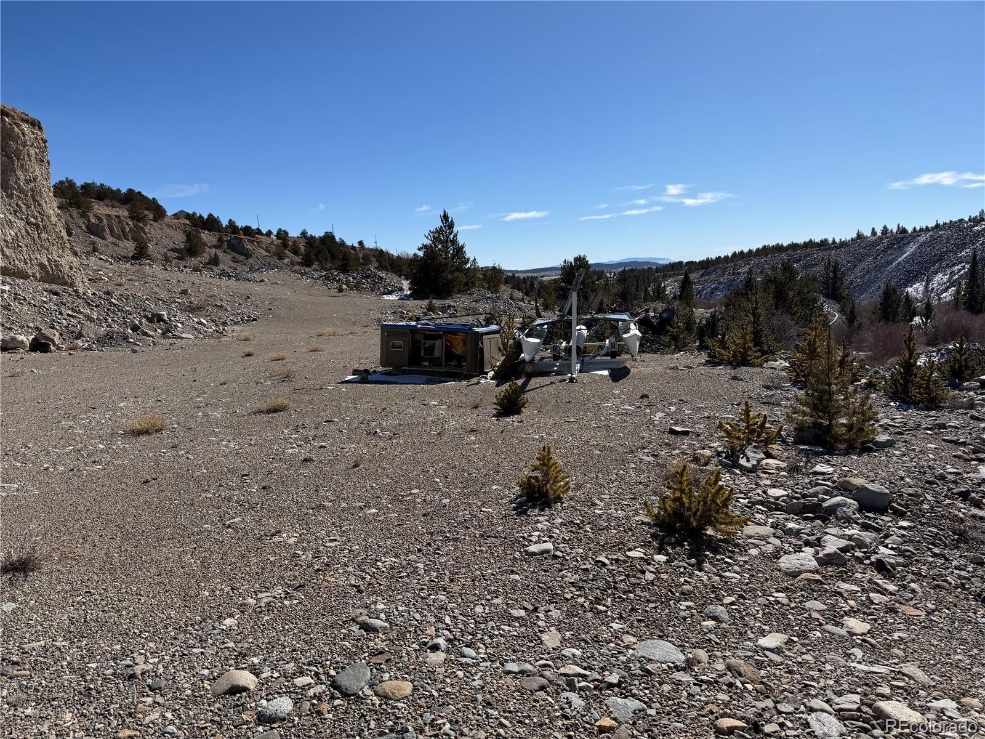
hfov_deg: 71.6
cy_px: 370
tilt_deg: -8.2
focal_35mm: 24
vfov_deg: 56.8
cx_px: 492
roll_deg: +2.4
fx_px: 683
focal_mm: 6.76
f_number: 1.78
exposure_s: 1/7353
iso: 80
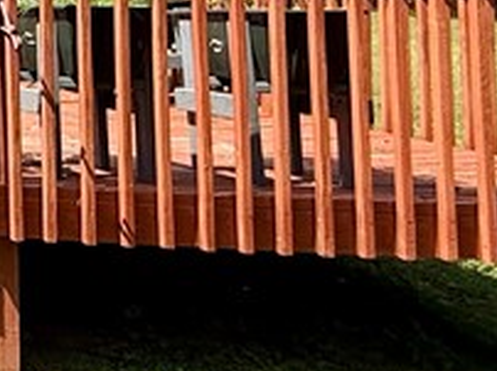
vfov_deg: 19.2
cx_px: -502
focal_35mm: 71
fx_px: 1018
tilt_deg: +5.8
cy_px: -108
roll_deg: -0.7
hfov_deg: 18.2
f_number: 2.2
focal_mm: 2.22
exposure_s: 1/1259
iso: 50
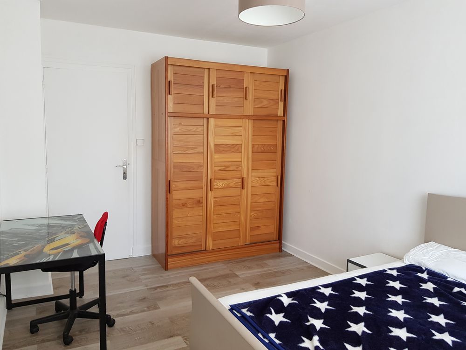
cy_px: 175
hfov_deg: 67.3
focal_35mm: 26
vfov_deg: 53.1
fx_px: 350
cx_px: 233
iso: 125
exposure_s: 1/50
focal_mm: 4.2
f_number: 1.7
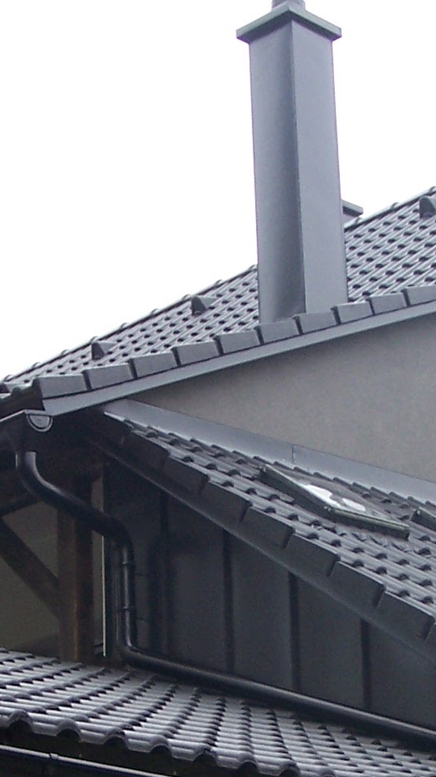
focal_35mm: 111
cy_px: 639
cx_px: 295
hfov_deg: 10.9
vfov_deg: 19.1
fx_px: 2283
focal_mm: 6.3
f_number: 2.8
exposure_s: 1/250
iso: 80
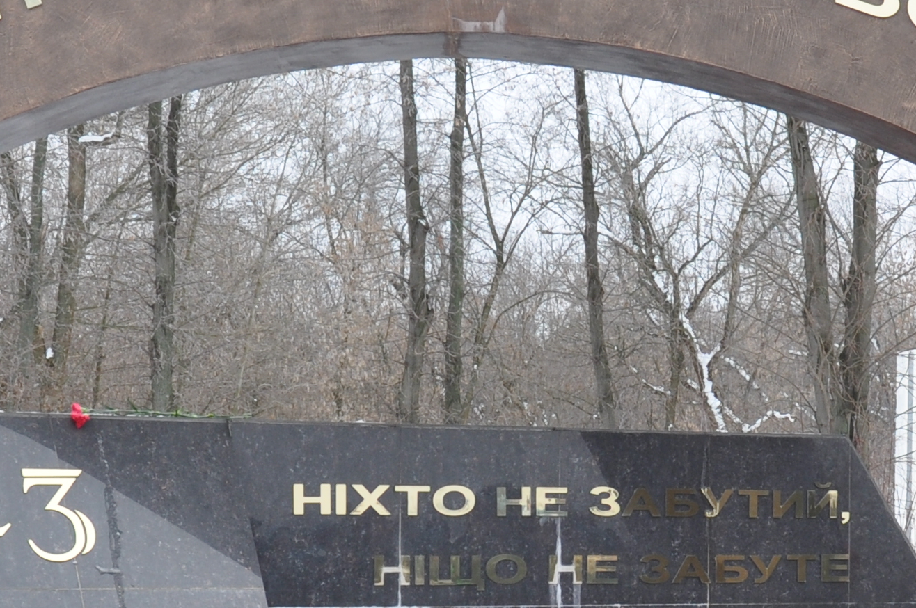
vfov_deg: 13.2
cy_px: 540
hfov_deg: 19.9
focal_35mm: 103
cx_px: 510
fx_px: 2608
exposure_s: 1/60
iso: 200
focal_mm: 21
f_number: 8
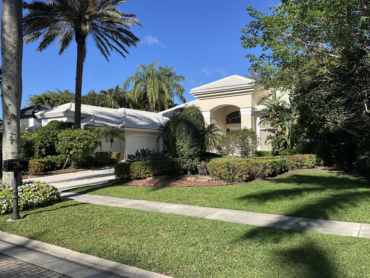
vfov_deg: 48.2
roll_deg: +0.8
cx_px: 185
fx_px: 310
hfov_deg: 61.7
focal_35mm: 29
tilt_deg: +1.1
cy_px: 139
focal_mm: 3
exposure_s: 1/1730
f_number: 1.8
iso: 25
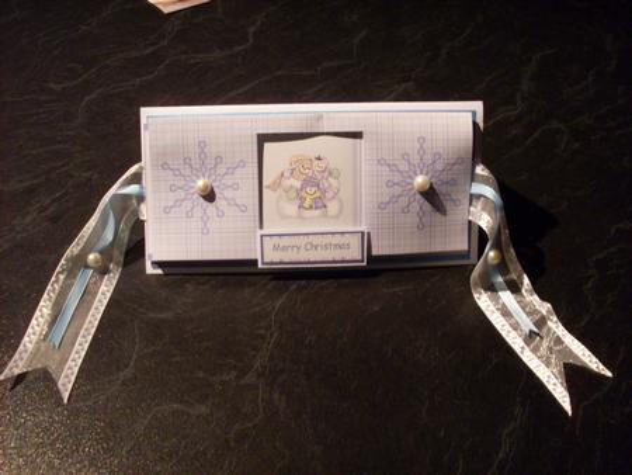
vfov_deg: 37.8
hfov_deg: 49.0
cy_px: 238
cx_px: 316
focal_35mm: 38
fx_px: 694
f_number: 2.8
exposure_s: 1/8
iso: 200
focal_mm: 6.3
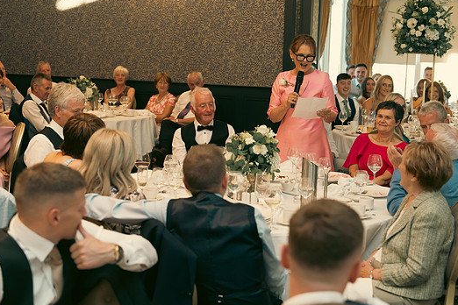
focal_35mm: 60
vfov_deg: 22.6
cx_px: 250
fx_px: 763
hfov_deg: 33.4
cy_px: 144
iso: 2500
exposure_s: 1/160
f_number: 3.5
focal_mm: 54
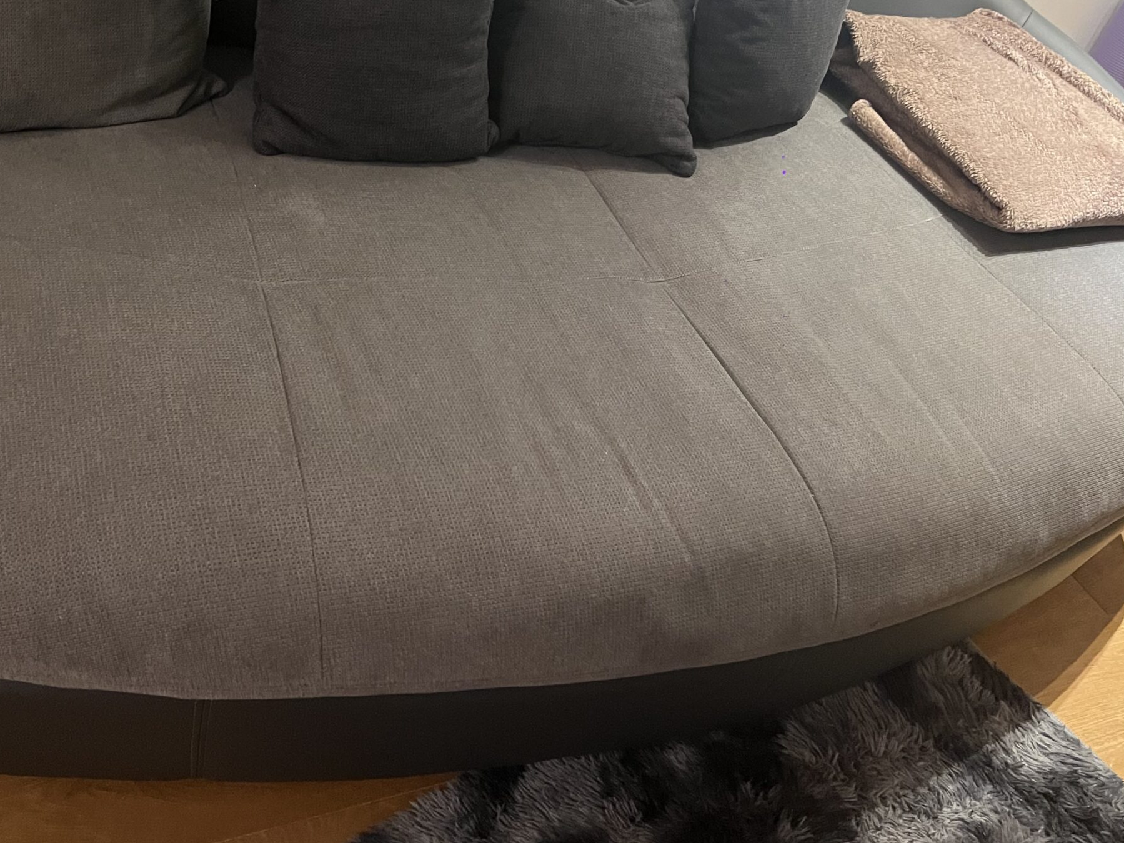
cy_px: 269
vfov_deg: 38.2
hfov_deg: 49.9
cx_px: 462
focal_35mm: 37
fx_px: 1201
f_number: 1.6
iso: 500
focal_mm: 5.1
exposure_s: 1/33
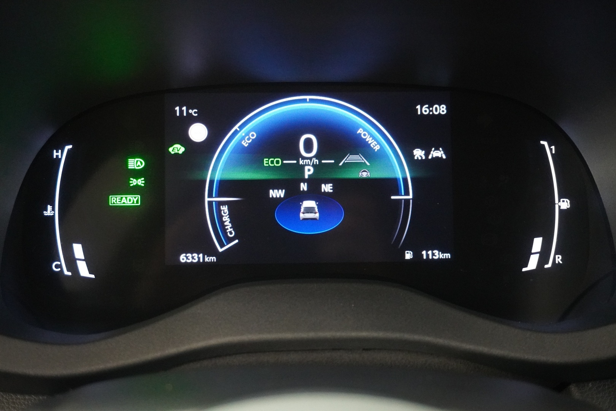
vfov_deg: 33.0
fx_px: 693
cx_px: 308
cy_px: 206
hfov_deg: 47.9
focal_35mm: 40
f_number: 4.5
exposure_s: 1/20
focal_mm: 27
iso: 6400
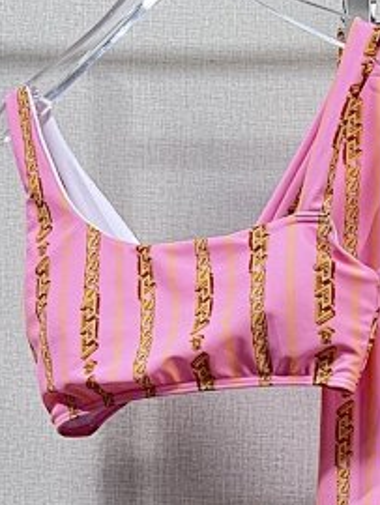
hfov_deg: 18.4
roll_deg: +0.6
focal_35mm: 77
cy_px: 499
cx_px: 425
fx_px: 1125
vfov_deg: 24.2
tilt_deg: +2.5
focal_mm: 5.7
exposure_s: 1/50
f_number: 1.5
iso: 100
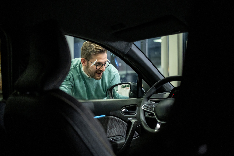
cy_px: 78
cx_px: 117
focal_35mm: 35
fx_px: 227
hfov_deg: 54.4
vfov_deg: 37.9
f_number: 1.8
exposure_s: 1/400
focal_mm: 35
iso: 2500
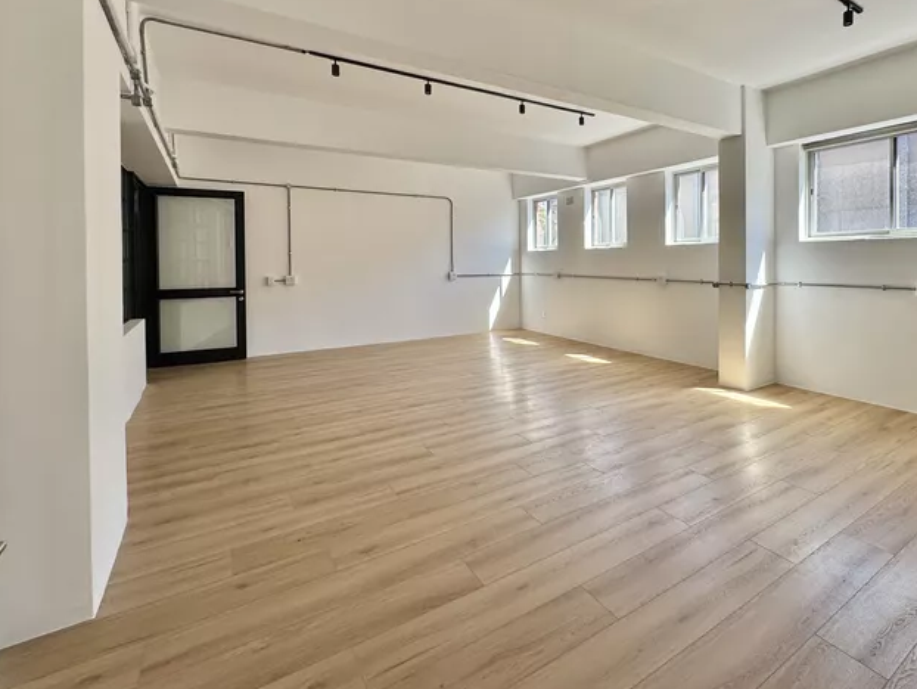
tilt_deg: -1.3
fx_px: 477
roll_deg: +0.1
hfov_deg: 86.5
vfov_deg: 70.7
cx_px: 557
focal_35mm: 18
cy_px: 267
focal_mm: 2.22
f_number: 2.2
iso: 40
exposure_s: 1/174
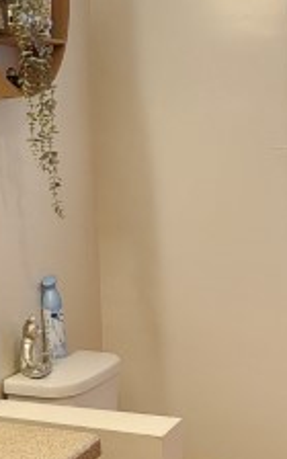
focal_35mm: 63
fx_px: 788
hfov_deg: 19.0
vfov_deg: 32.5
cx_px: -96
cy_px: 244
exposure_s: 1/60
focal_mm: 2.2
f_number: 2.2
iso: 320
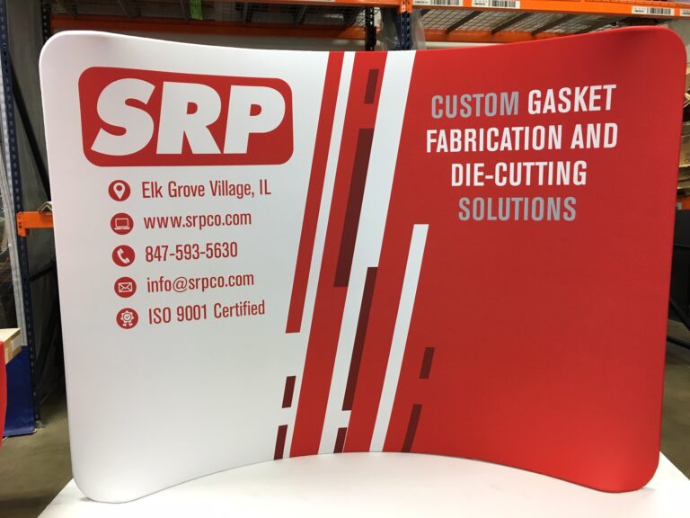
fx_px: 578
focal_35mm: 29
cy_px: 259
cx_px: 345
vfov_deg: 48.2
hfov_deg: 61.7
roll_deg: -0.1
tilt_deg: -8.1
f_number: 2.2
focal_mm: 4.15
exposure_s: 1/30
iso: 40
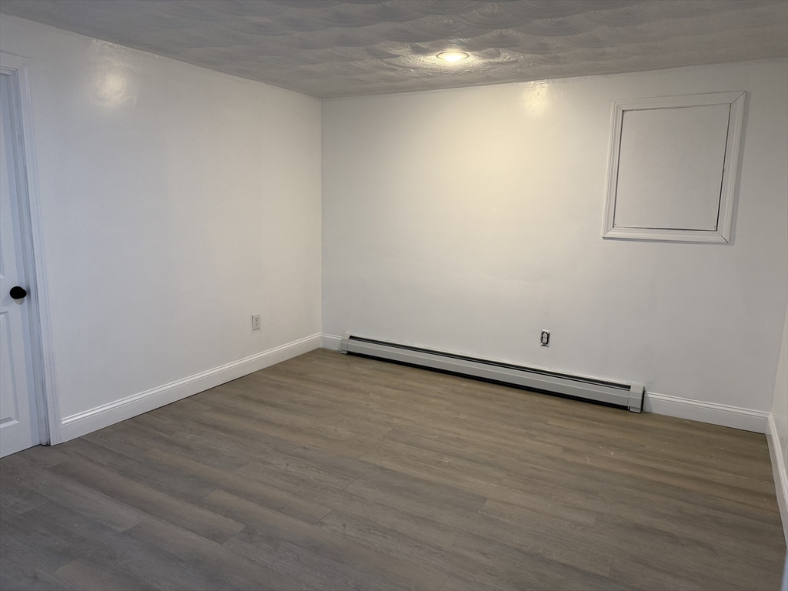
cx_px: 394
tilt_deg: -9.3
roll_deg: -1.1
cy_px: 296
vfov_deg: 56.8
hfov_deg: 71.6
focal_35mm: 24
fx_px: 546
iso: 160
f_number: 1.78
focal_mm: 6.76
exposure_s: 1/60
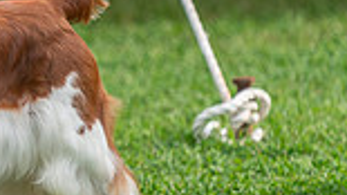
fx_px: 7228
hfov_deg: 2.7
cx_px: -134
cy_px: -11
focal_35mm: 786
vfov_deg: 1.5
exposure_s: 1/1000
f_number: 3.2
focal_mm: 200
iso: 160
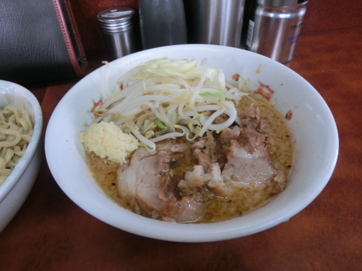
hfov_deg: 71.6
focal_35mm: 24
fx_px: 251
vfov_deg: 56.8
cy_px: 136
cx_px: 181
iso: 400
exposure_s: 1/125
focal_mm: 4.24
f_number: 3
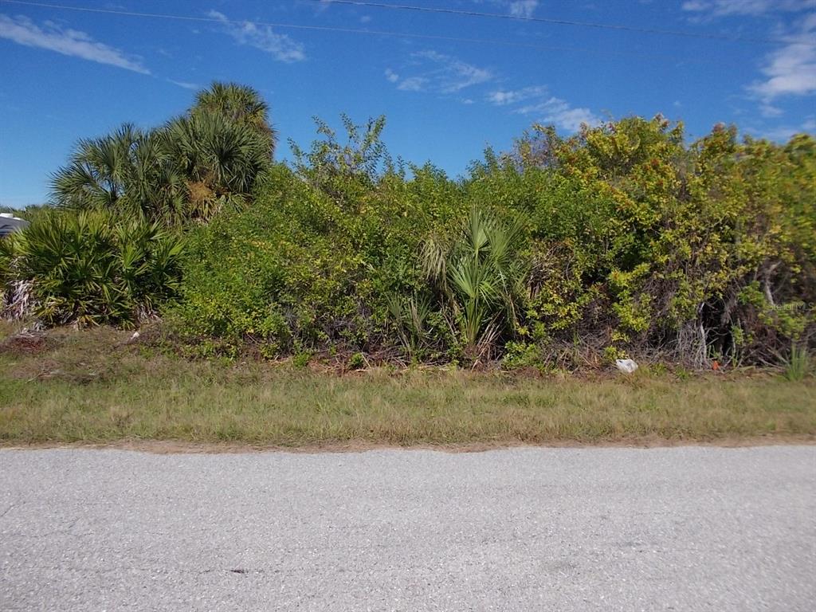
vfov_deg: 48.2
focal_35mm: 29
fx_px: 684
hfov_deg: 61.7
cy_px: 306
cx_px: 408
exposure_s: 1/1499
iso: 80
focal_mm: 4.1
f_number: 3.3
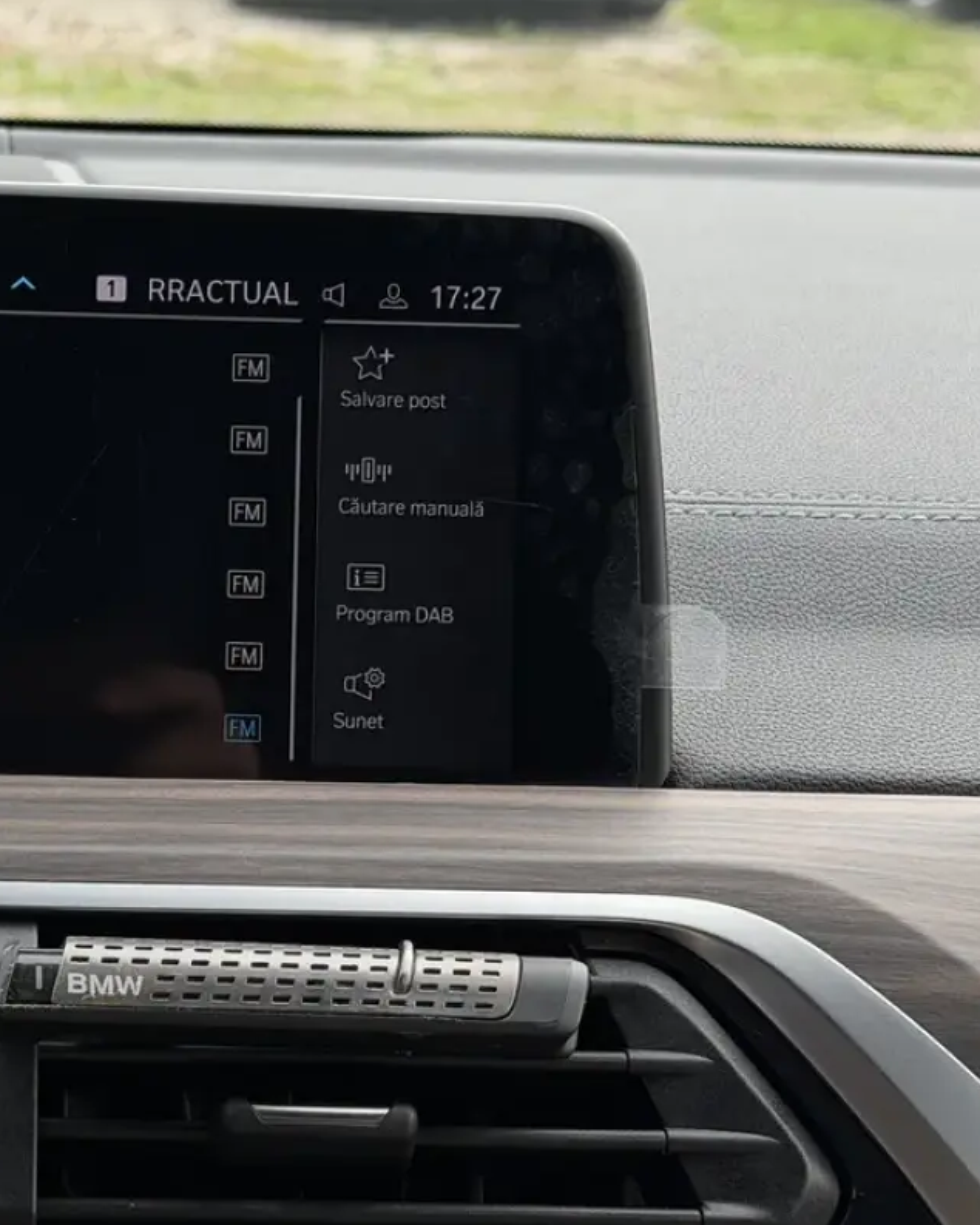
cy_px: 685
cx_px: -3
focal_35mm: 85
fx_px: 3082
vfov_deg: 22.5
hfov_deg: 17.6
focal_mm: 6.76
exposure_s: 1/137
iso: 50
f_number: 1.78
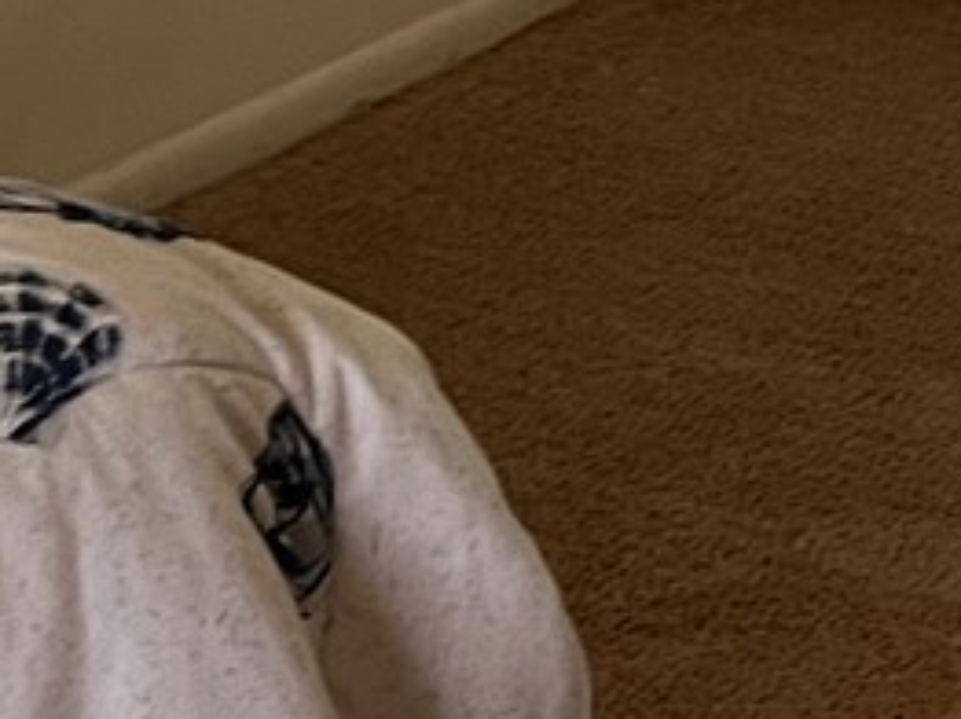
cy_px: -888
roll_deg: -0.4
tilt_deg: -7.9
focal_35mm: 159
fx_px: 4410
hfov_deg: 11.7
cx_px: 1632
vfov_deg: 8.6
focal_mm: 5.7
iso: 80
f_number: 1.5
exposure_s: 1/60
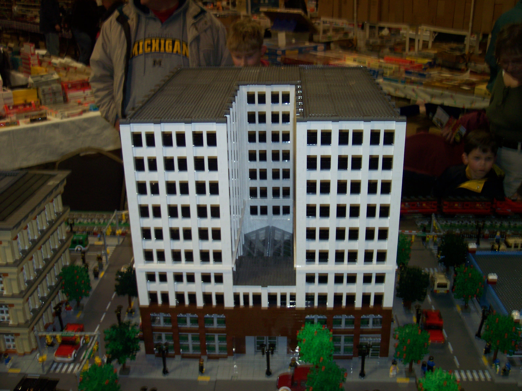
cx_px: 261
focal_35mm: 38
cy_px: 196
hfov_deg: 49.0
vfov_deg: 37.7
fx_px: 573
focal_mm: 8
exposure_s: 1/30
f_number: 2.8
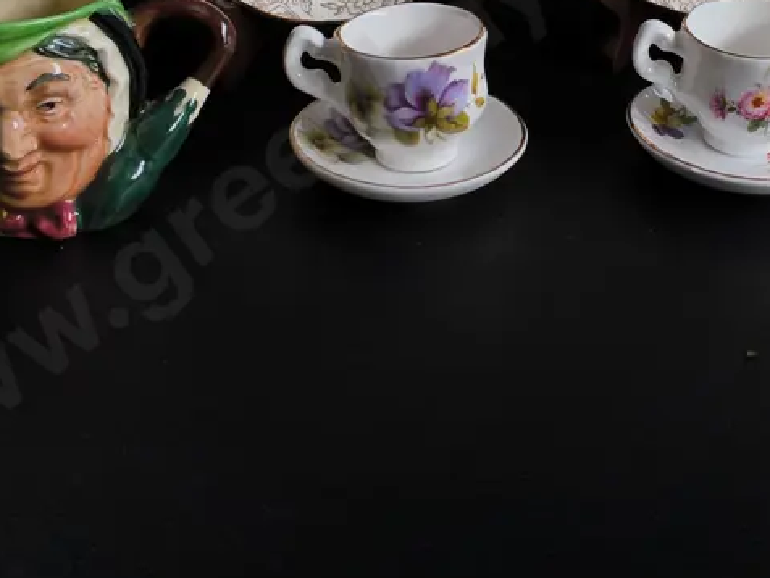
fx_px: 1290
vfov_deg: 24.0
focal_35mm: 58
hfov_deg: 32.9
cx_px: 528
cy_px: -18
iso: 32
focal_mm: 2.87
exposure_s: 1/157
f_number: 2
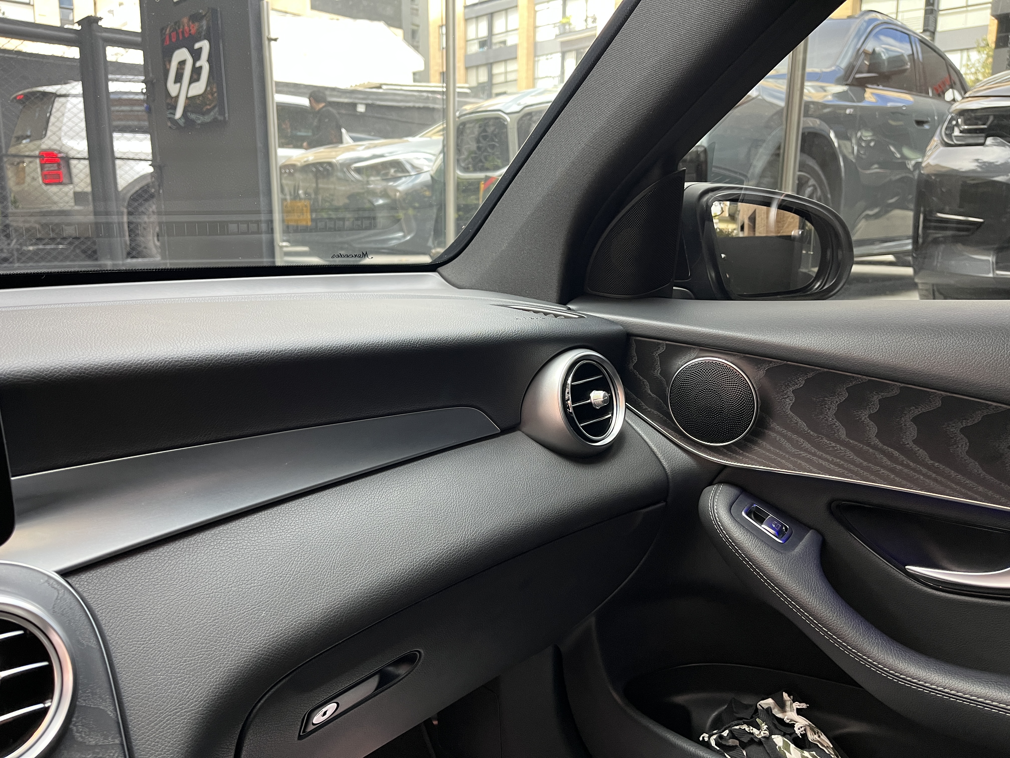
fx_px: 759
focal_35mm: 26
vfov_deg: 53.1
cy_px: 379
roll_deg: -0.3
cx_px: 505
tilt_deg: -11.8
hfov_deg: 67.3
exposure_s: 1/70
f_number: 1.6
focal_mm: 5.1
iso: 125
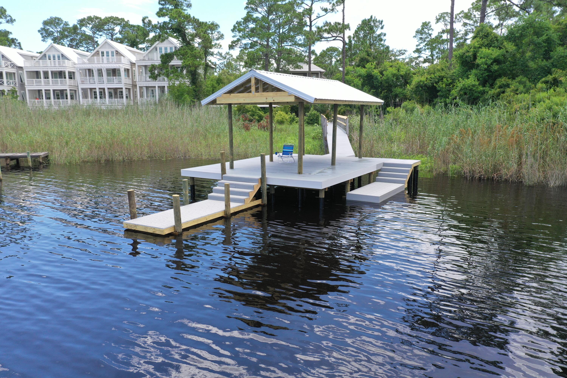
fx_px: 441
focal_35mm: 28
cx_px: 284
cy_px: 189
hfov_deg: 65.5
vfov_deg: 46.4
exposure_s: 1/240
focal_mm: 10.26
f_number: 5
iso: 100
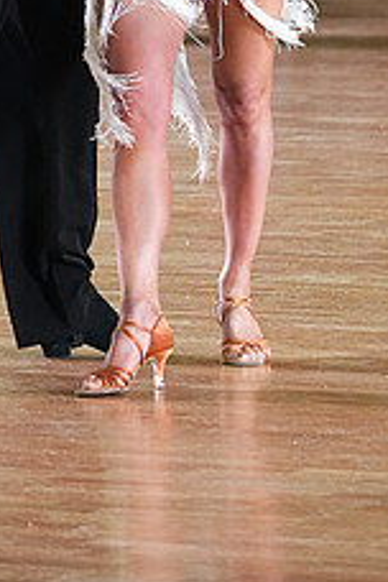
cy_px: -138
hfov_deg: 3.1
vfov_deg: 4.6
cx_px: 106
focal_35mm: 448
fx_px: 7242
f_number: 5
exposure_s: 1/400
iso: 8000
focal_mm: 176
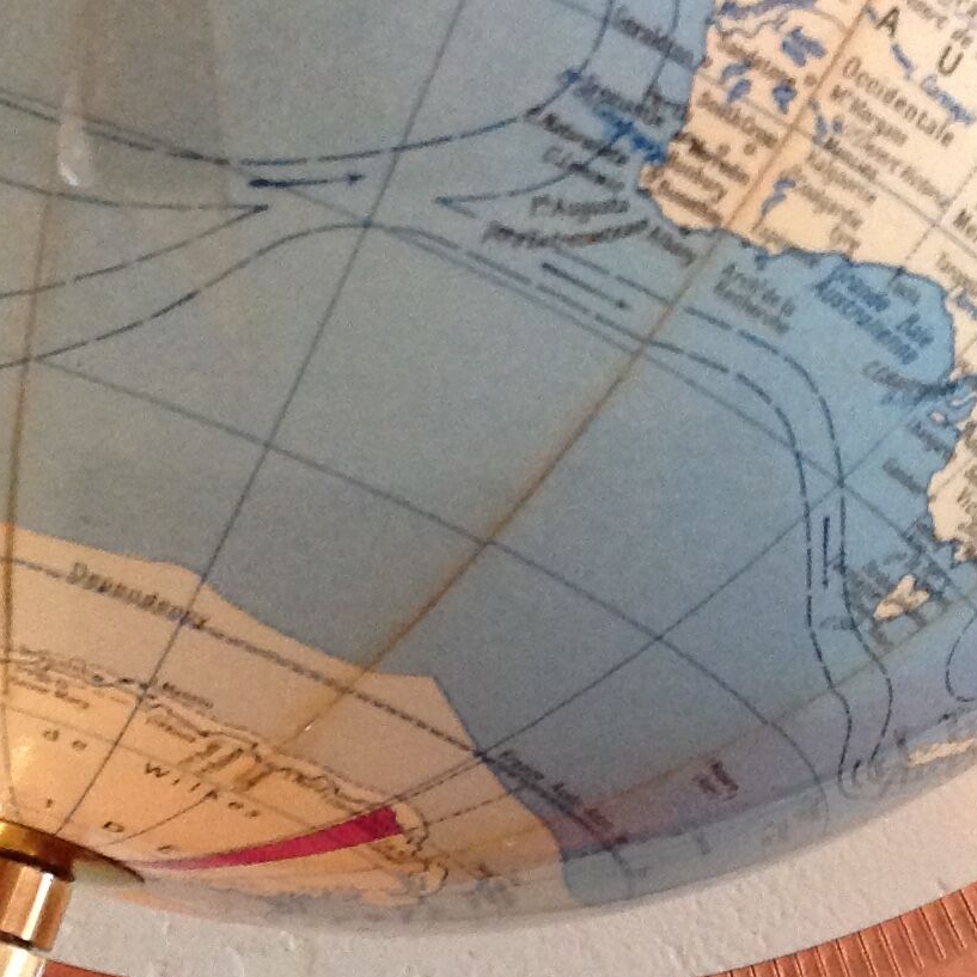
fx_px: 3129
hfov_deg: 17.7
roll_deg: +4.0
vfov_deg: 17.5
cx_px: 496
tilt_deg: +10.5
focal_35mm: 98
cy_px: 842
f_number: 2.4
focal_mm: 4.28
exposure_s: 1/17
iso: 320
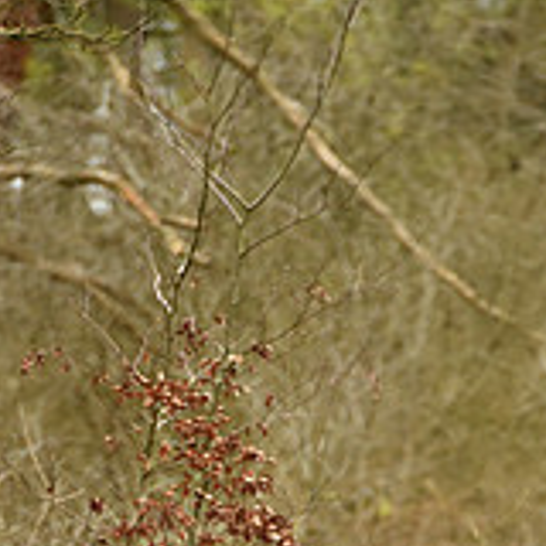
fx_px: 10993
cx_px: 543
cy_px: 986
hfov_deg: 2.8
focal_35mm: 616
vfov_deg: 2.8
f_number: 4.5
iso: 1000
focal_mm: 200
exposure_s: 1/1250
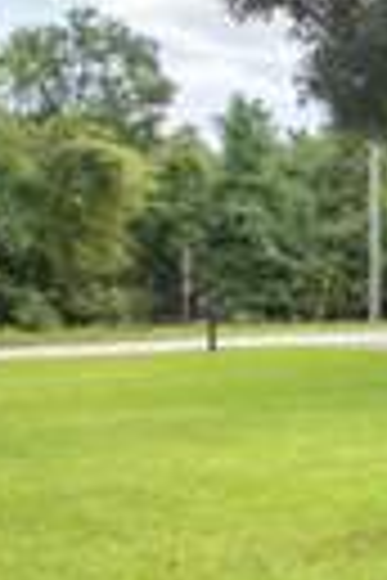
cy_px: 315
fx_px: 903
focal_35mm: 56
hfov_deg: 15.7
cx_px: 873
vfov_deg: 35.6
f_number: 6.3
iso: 1250
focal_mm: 10
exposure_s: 1/2000
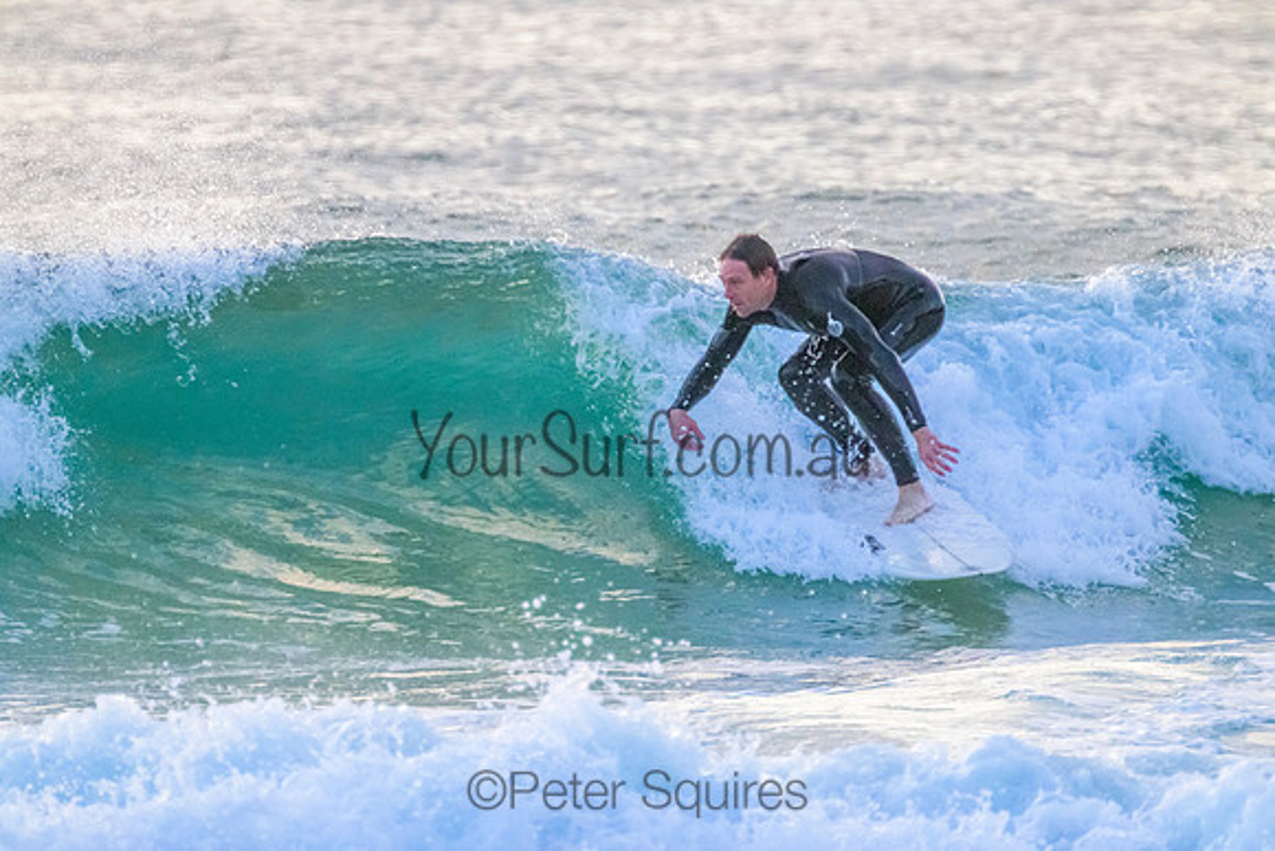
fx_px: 28339
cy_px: 426
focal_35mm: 800
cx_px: 638
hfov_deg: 2.6
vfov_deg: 1.7
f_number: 11
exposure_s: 1/1250
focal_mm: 800
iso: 8000
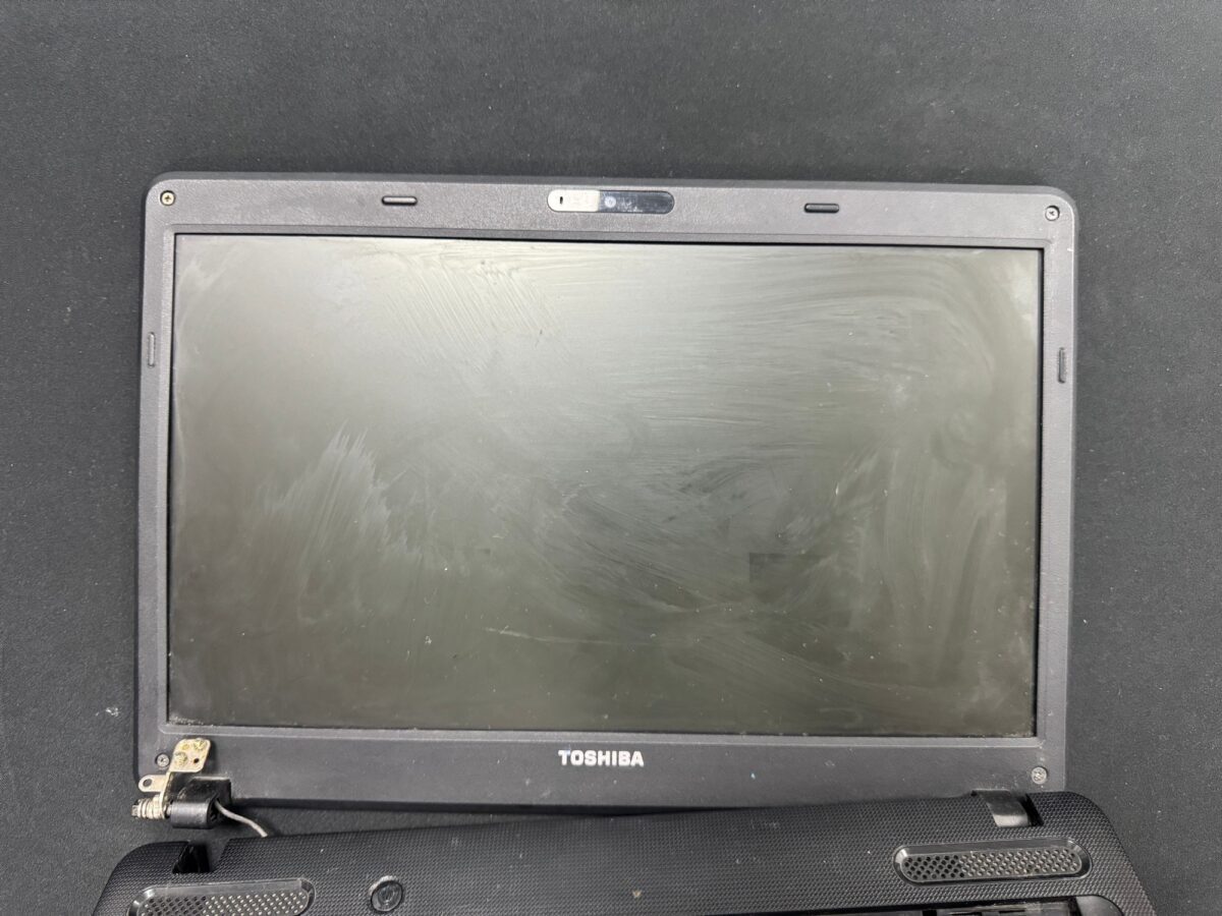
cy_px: 458
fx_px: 847
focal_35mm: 24
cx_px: 611
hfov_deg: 71.6
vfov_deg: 56.8
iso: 500
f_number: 1.78
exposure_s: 1/50
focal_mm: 6.76
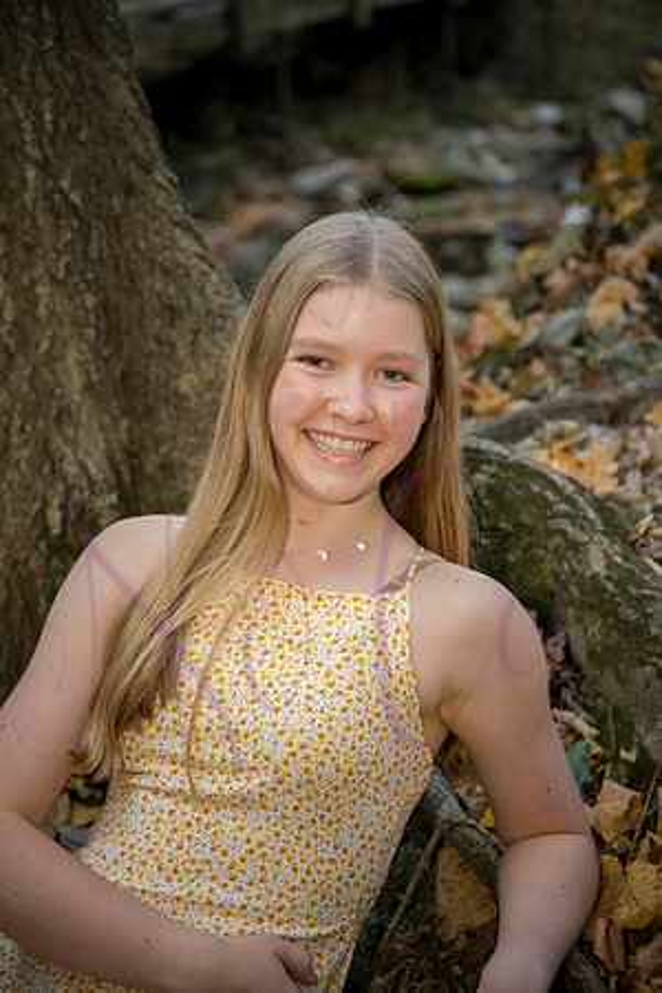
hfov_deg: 16.1
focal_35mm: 85
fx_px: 2344
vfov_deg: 23.9
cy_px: 496
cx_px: 331
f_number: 4.5
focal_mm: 85
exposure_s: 1/320
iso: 800
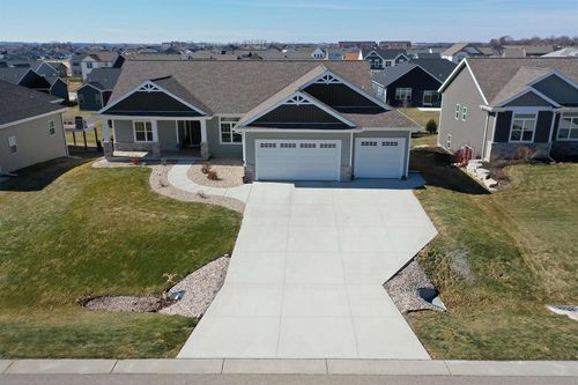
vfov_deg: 46.4
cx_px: 289
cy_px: 192
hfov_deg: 65.5
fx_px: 449
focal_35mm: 28
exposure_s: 1/2000
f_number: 2.8
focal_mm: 10.26
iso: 100
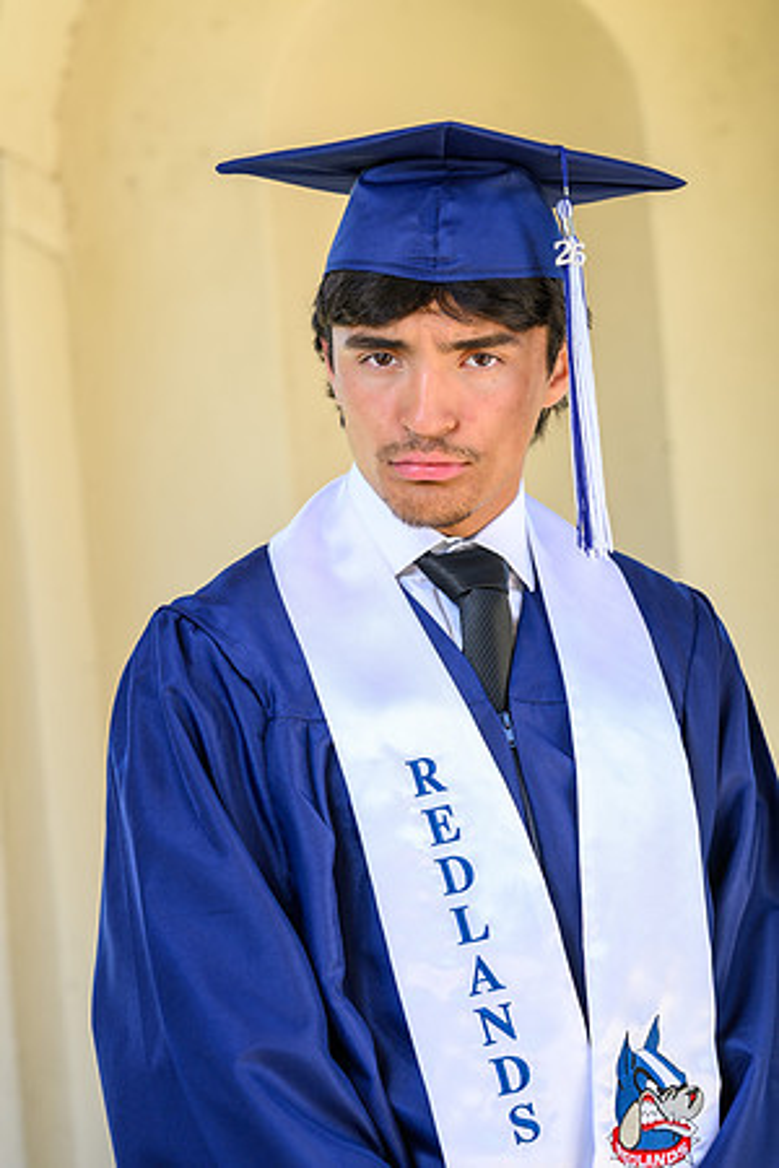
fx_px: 2759
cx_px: 390
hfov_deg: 16.1
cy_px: 584
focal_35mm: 85
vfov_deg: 23.9
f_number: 5.6
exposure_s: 1/80
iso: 100
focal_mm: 85
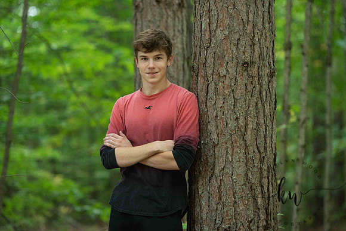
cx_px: 173
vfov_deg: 10.2
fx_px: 1298
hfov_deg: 15.2
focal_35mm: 135
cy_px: 116
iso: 800
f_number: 2.8
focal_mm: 135
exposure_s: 1/200
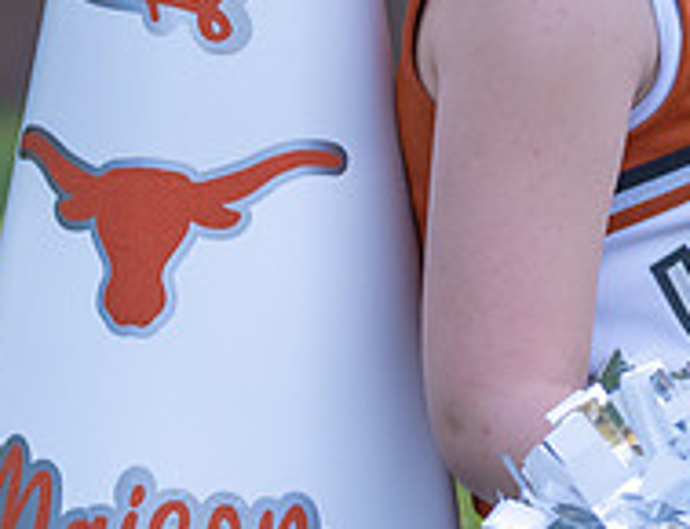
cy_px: 11
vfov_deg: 3.6
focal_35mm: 416
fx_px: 8361
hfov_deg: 4.7
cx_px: 864
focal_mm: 109
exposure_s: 1/320
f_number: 2.8
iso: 200
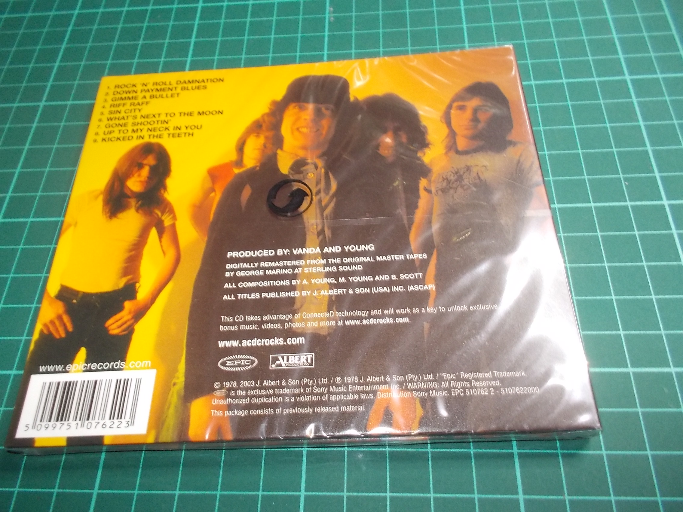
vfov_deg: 48.2
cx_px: 342
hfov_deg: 61.7
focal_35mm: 29
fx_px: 572
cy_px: 256
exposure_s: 1/30
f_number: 3.3
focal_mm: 4.1
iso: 200
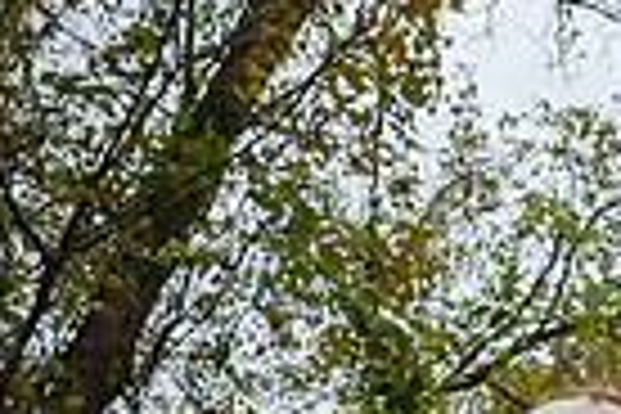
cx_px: 994
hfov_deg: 17.6
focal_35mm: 101
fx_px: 1742
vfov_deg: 12.5
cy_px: 718
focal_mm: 24
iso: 400
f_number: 8
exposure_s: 1/640
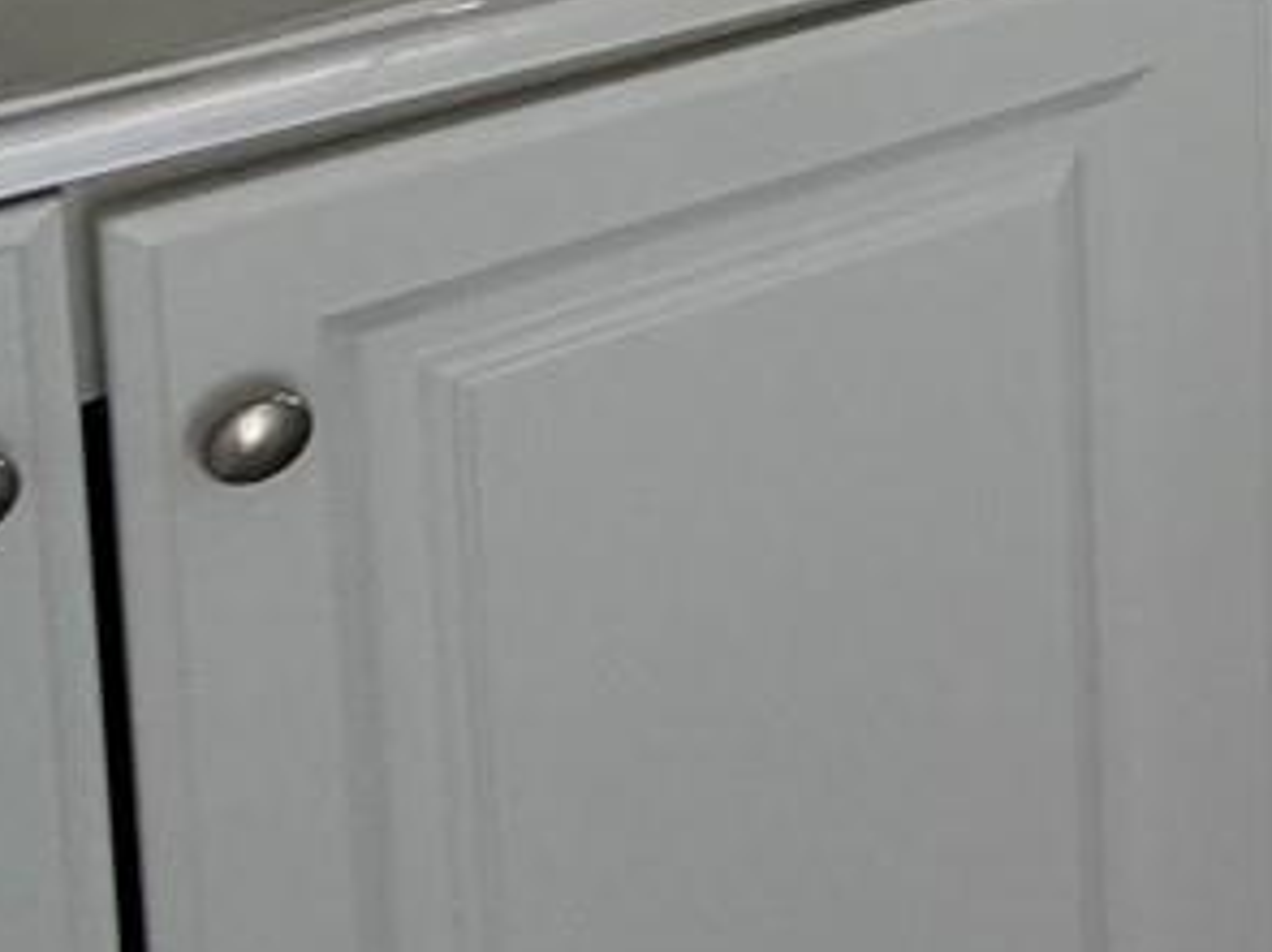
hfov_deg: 18.0
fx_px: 2792
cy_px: -823
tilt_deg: -4.3
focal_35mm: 76
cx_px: 2522
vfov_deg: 16.0
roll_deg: -1.8
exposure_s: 1/120
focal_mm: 2.22
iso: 64
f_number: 2.2
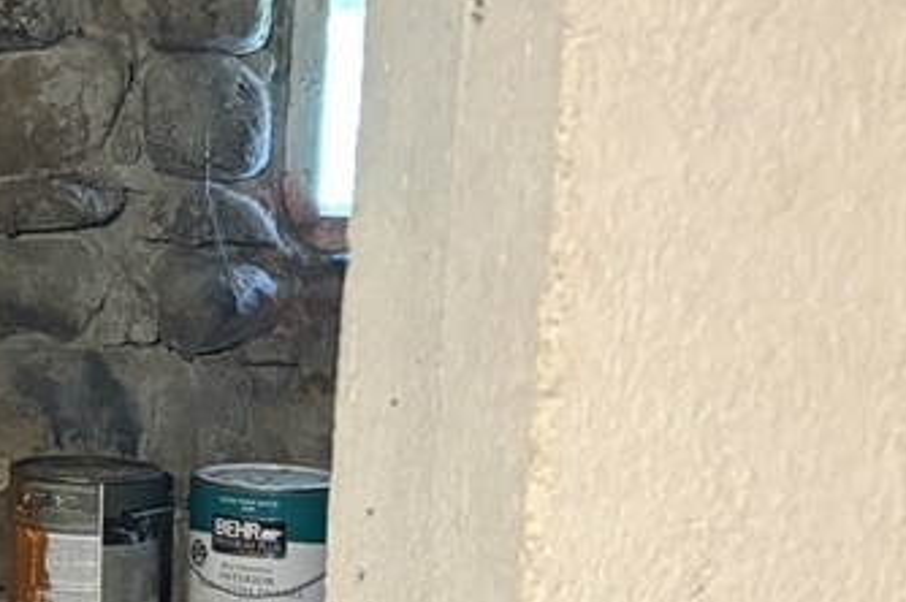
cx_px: -244
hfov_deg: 22.2
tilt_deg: -6.1
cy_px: 407
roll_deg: -0.9
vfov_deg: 16.4
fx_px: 2087
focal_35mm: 83
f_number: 1.6
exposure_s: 1/40
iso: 500
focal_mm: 5.96
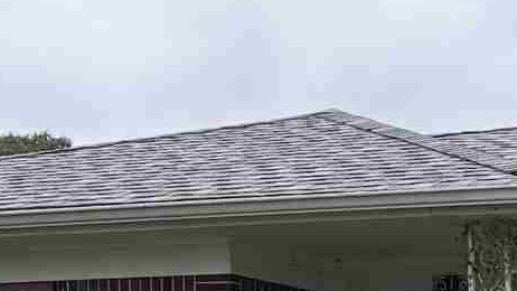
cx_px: 1103
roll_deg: +0.1
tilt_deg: -2.4
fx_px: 2386
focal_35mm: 174
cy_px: 638
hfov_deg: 11.0
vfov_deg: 6.7
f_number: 1.78
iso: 100
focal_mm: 6.76
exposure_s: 1/426
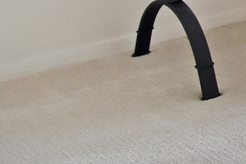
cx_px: 812
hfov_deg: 10.2
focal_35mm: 111
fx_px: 761
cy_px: -245
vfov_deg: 10.4
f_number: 11
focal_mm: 11
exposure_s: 1/30
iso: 640
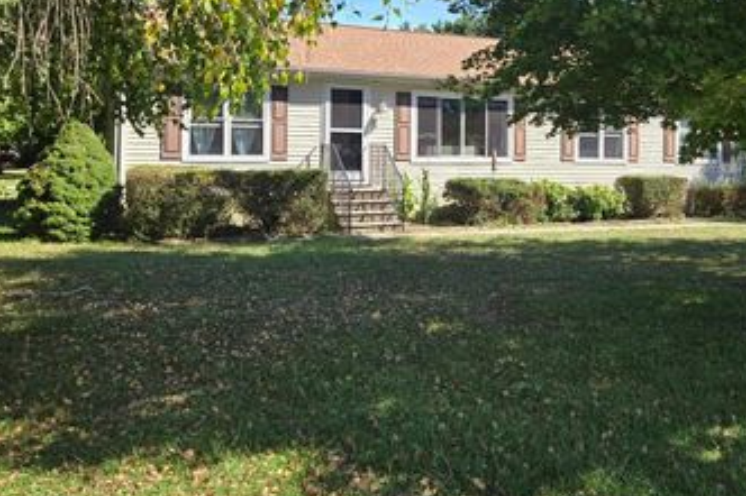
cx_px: 474
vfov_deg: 36.3
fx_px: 746
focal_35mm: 36
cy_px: 154
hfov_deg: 52.5
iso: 25
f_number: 1.8
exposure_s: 1/719
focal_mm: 5.4
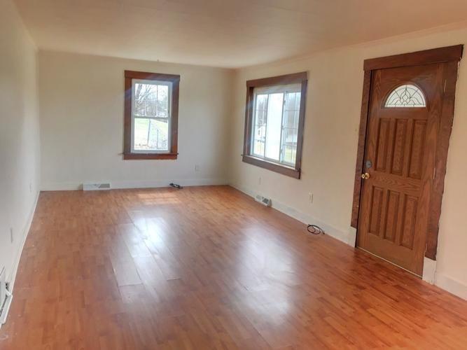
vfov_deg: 49.7
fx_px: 378
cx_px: 234
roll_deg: -2.0
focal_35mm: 28
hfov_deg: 63.5
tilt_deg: -7.4
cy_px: 175
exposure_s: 1/153
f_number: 1.8
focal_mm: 3.99
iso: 20
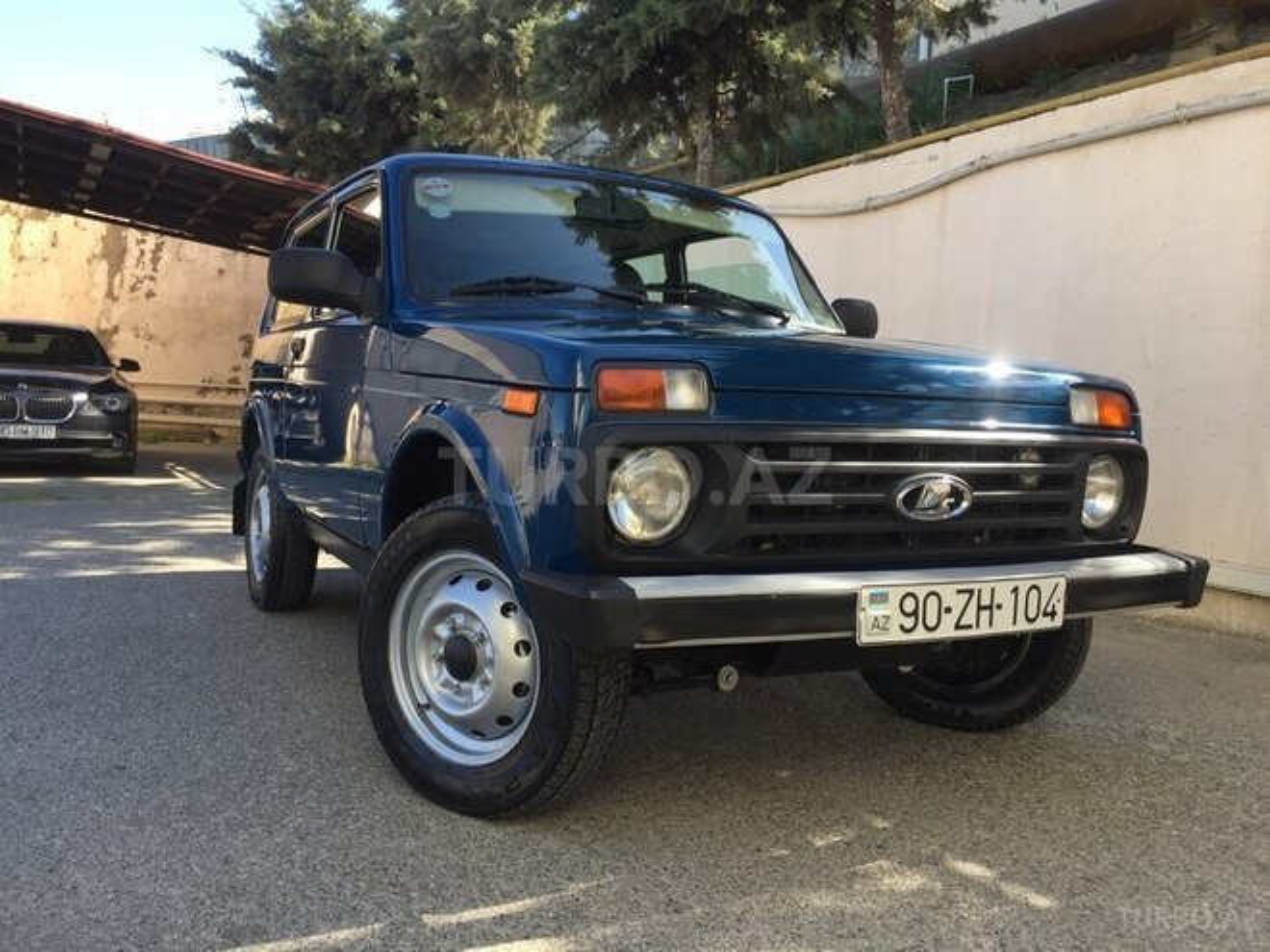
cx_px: 635
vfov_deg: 48.2
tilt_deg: -3.4
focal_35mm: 29
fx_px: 1064
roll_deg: -4.6
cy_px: 476
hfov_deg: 61.7
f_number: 2.2
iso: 32
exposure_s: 1/434
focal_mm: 4.15
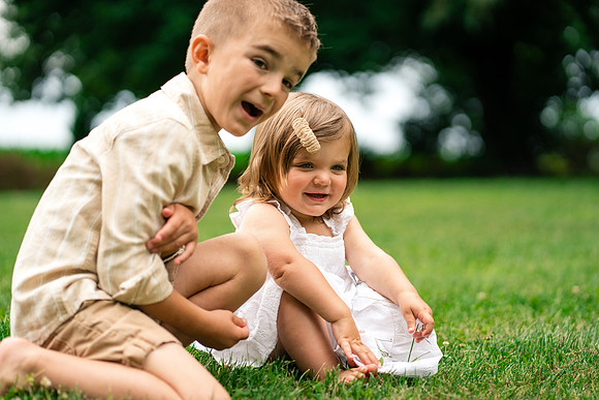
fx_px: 1415
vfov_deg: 16.1
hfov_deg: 23.9
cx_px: 300
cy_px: 200
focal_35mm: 85
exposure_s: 1/2500
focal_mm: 85
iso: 400
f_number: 2.5
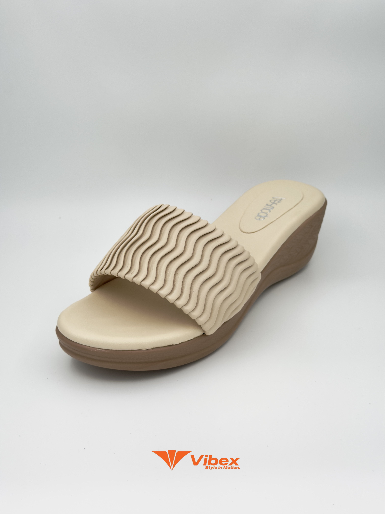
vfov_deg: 39.7
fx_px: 712
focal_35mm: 48
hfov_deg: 30.3
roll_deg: +0.6
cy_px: 257
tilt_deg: -27.3
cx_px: 192
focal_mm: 6.76
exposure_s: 1/2088
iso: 64
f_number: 1.78
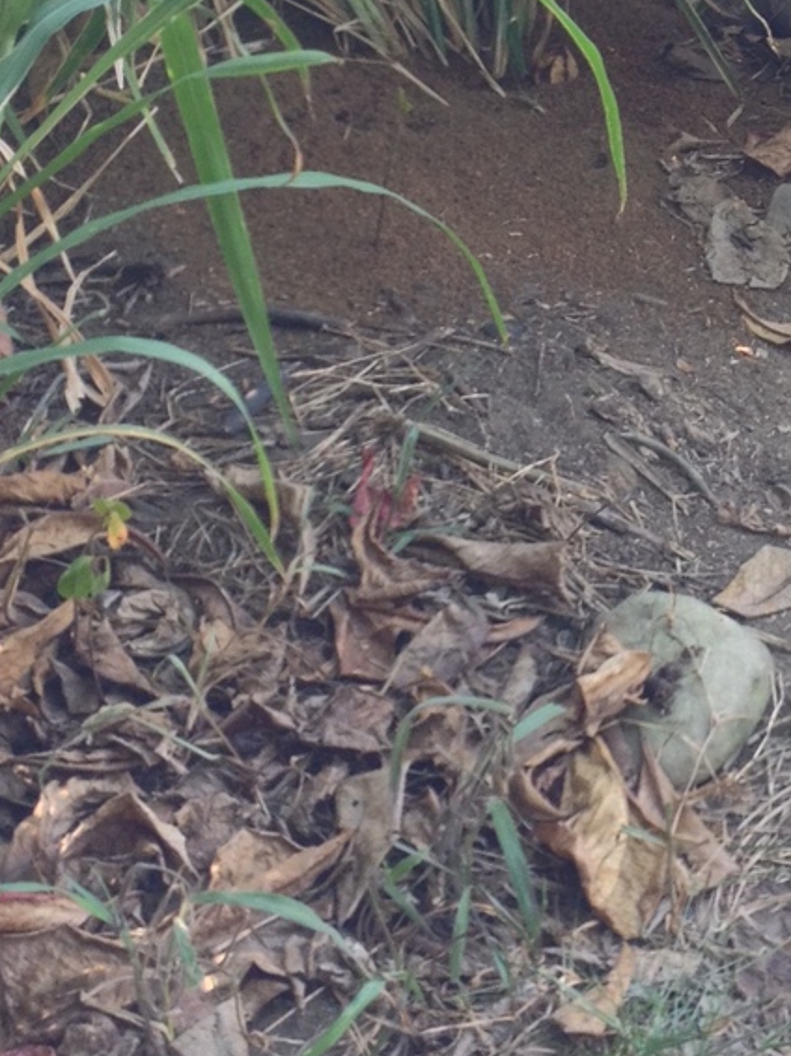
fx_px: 3019
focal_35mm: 99
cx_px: 776
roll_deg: +2.6
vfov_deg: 19.7
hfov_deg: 14.7
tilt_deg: -32.6
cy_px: 304
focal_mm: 4.28
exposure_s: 1/60
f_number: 2.4
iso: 50
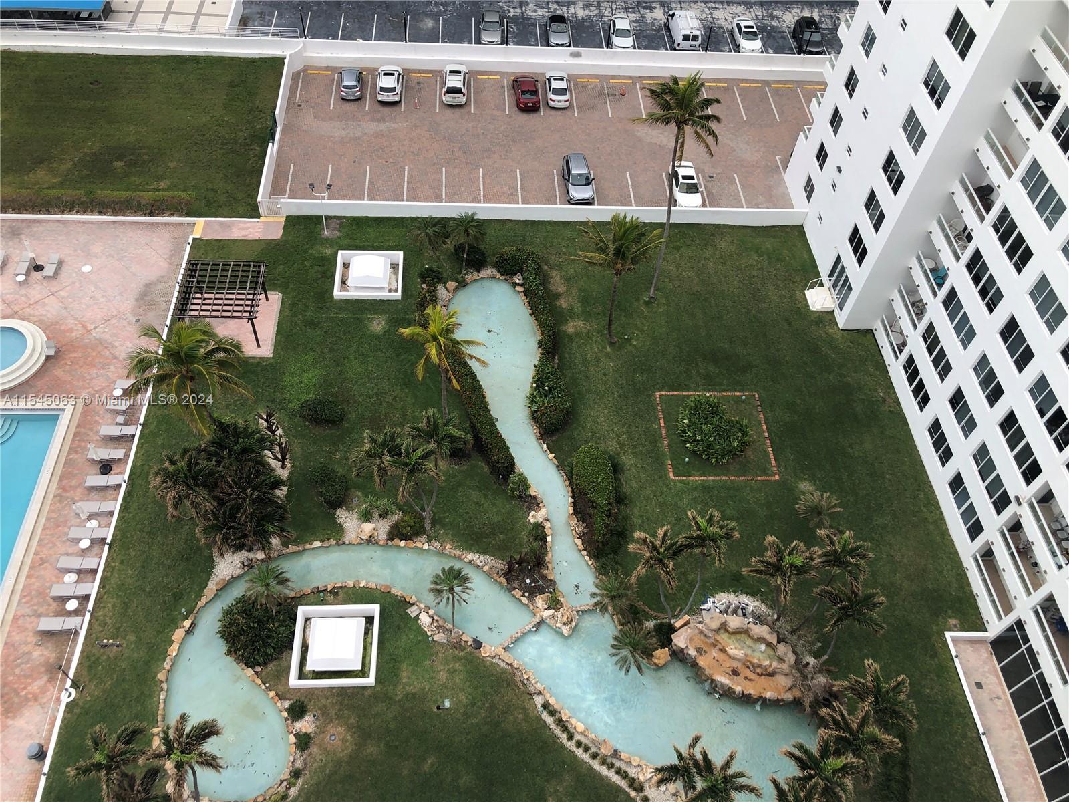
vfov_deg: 49.7
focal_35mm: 28
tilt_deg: -54.0
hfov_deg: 63.4
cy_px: 401
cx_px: 534
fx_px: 865
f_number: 1.8
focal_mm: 3.99
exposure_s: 1/521
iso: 20
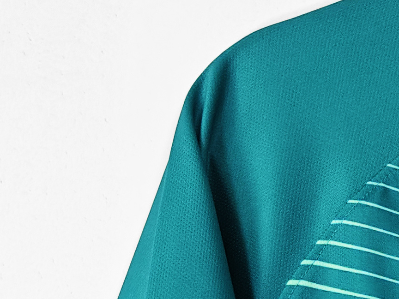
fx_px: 1256
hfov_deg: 15.7
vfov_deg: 13.3
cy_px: 348
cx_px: 699
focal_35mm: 109
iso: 91
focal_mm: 8.67
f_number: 1.75
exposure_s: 1/1138
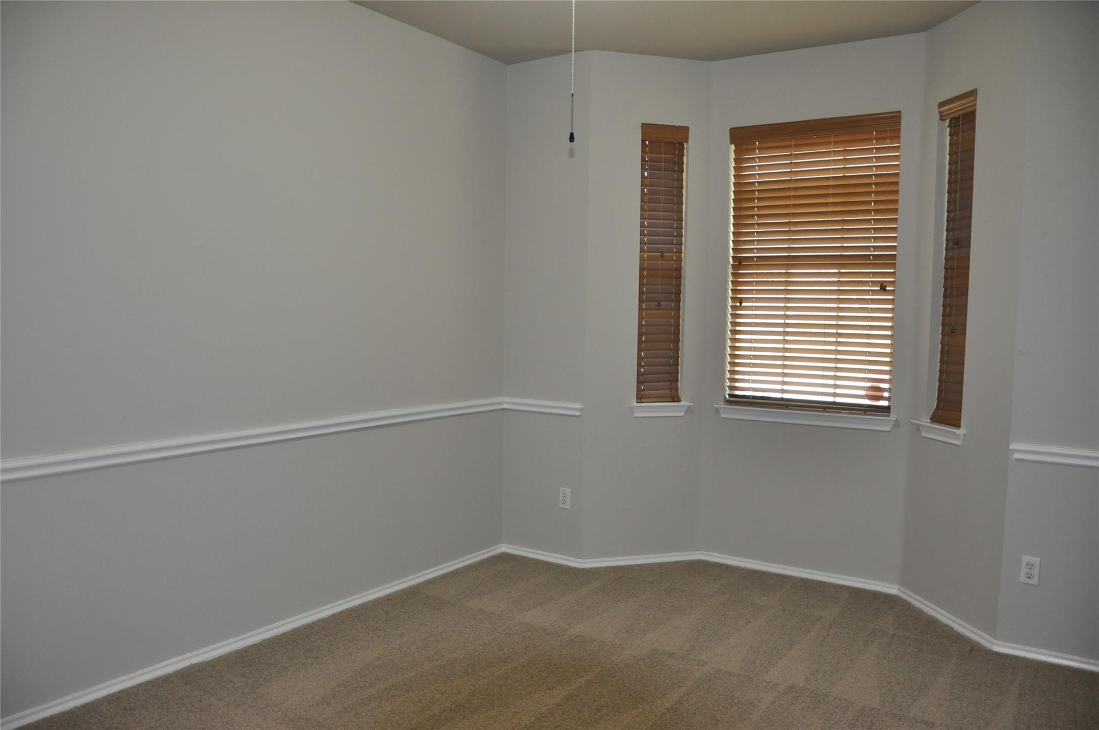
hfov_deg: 67.4
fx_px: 823
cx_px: 550
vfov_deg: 47.8
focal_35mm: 27
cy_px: 365
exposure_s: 1/125
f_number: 3.5
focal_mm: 18
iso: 800
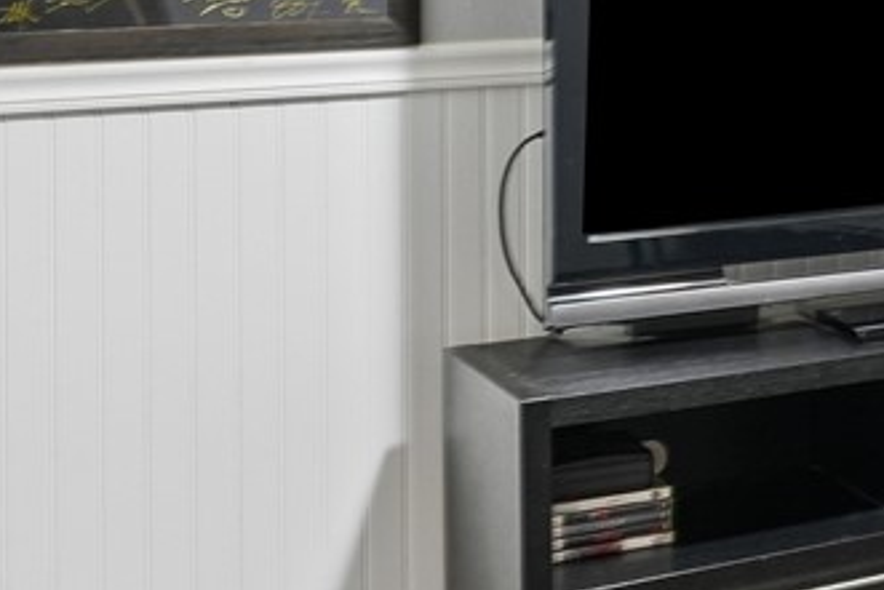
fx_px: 2014
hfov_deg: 20.0
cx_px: 1462
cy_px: -140
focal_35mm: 82
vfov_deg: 15.9
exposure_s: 1/1.25
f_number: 10
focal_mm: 16
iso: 400
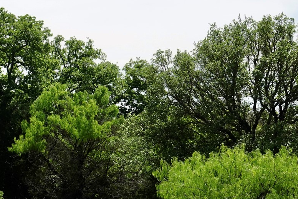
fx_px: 1159
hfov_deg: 14.1
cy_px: 178
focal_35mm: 140
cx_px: -76
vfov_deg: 9.8
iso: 100
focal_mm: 18.21
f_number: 4
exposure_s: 1/800
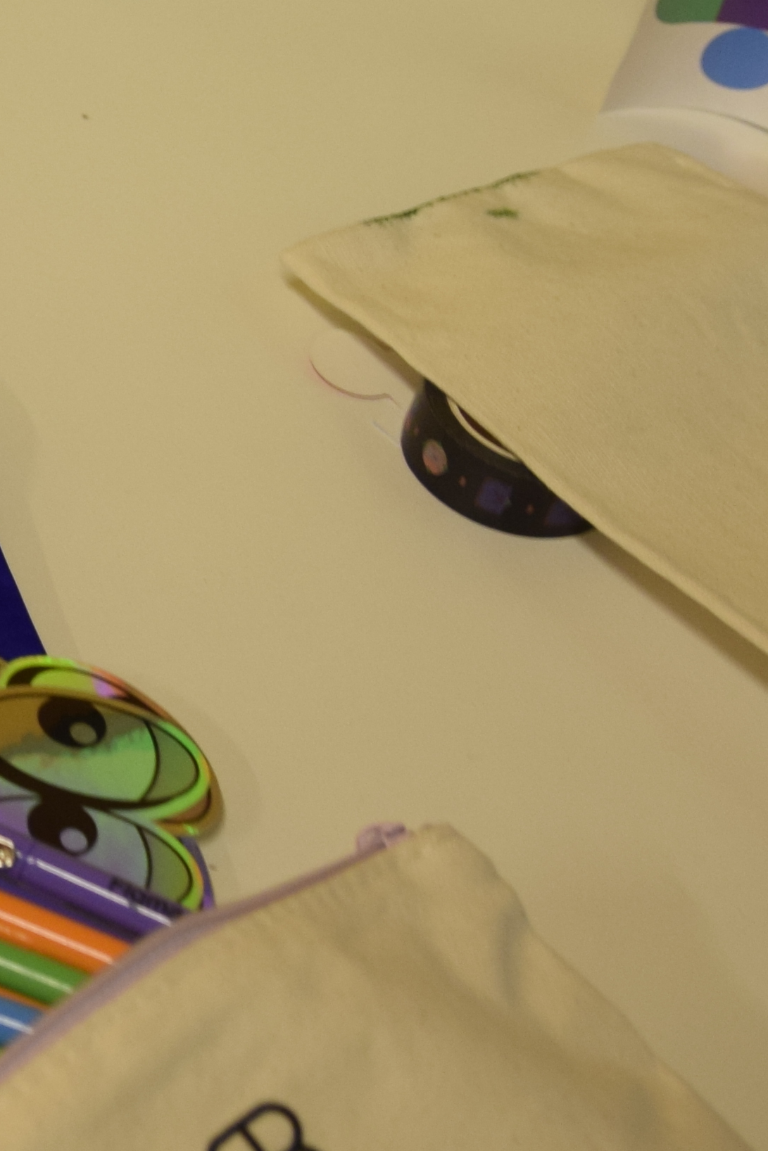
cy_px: 355
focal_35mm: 121
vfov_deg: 16.9
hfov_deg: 10.2
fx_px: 3871
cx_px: -905
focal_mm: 22
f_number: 4
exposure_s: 1/60
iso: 450
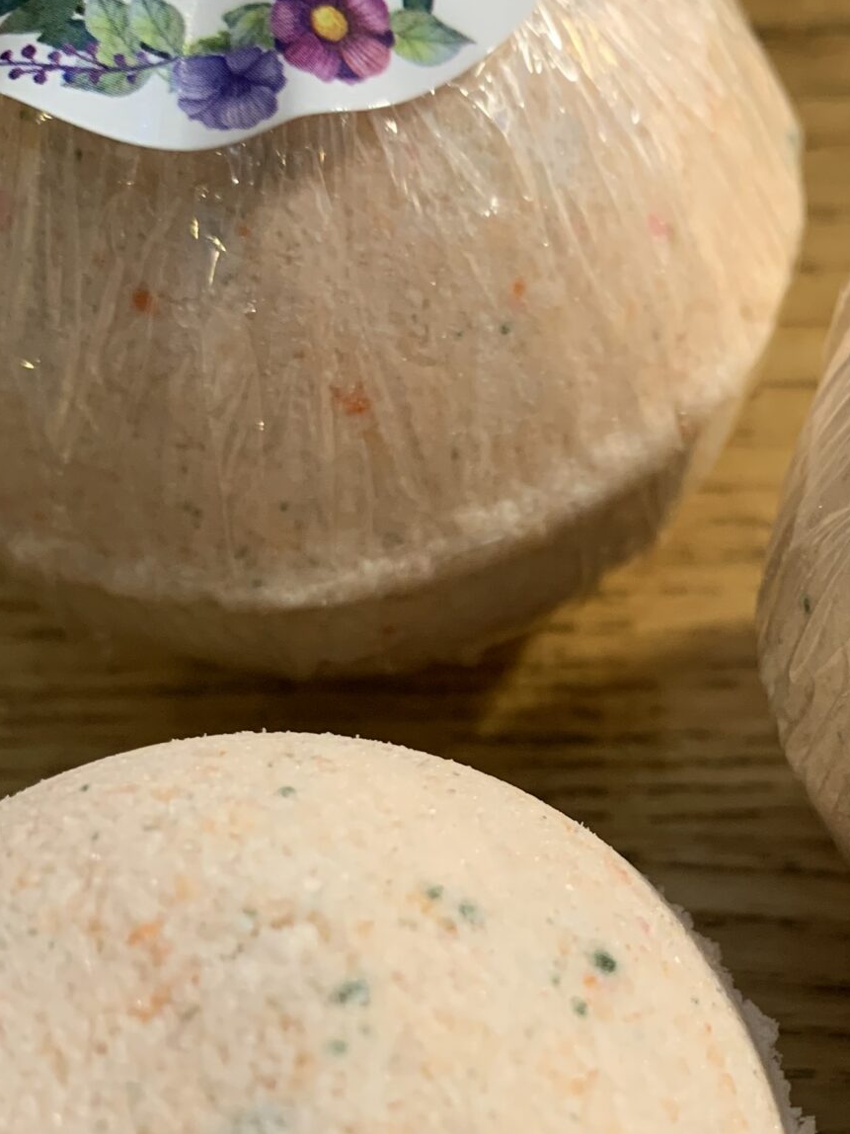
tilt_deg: -57.4
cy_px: 828
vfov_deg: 32.7
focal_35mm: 58
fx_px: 1899
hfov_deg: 24.7
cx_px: 721
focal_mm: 4.25
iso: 125
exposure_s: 1/50
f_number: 1.8
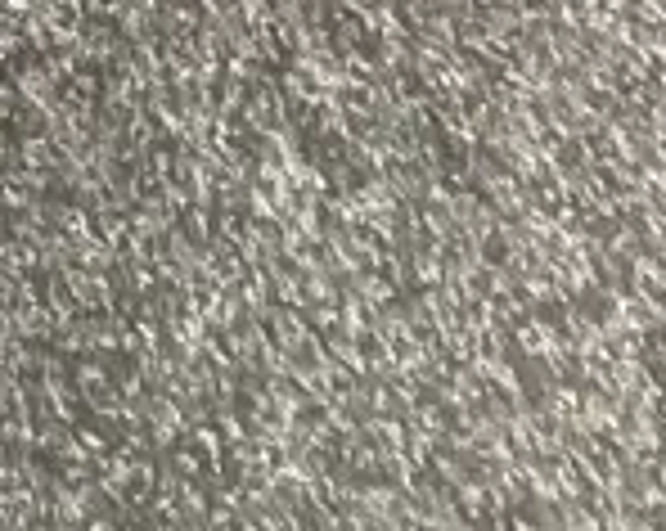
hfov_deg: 9.7
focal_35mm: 189
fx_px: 3720
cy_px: -1728
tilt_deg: -42.1
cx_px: -549
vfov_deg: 6.4
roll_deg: -3.8
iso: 500
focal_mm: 3.99
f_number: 1.8
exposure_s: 1/25
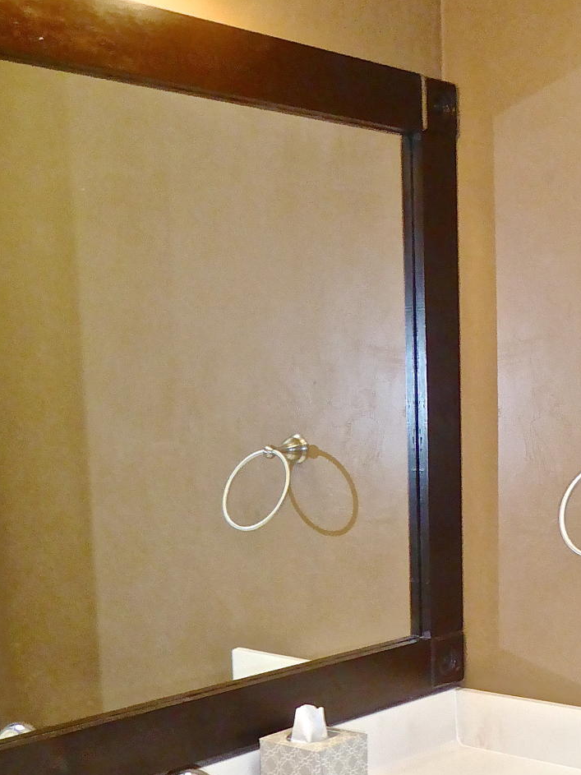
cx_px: 337
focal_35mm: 53
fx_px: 1186
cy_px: 602
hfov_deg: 27.5
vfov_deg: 35.2
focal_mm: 4.3
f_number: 3.3
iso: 500
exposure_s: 1/60
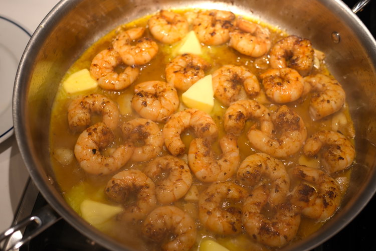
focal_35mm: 45
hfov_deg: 43.6
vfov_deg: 29.9
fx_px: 470
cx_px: 188
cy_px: 126
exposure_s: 1/52
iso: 125
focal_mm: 30
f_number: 2.8
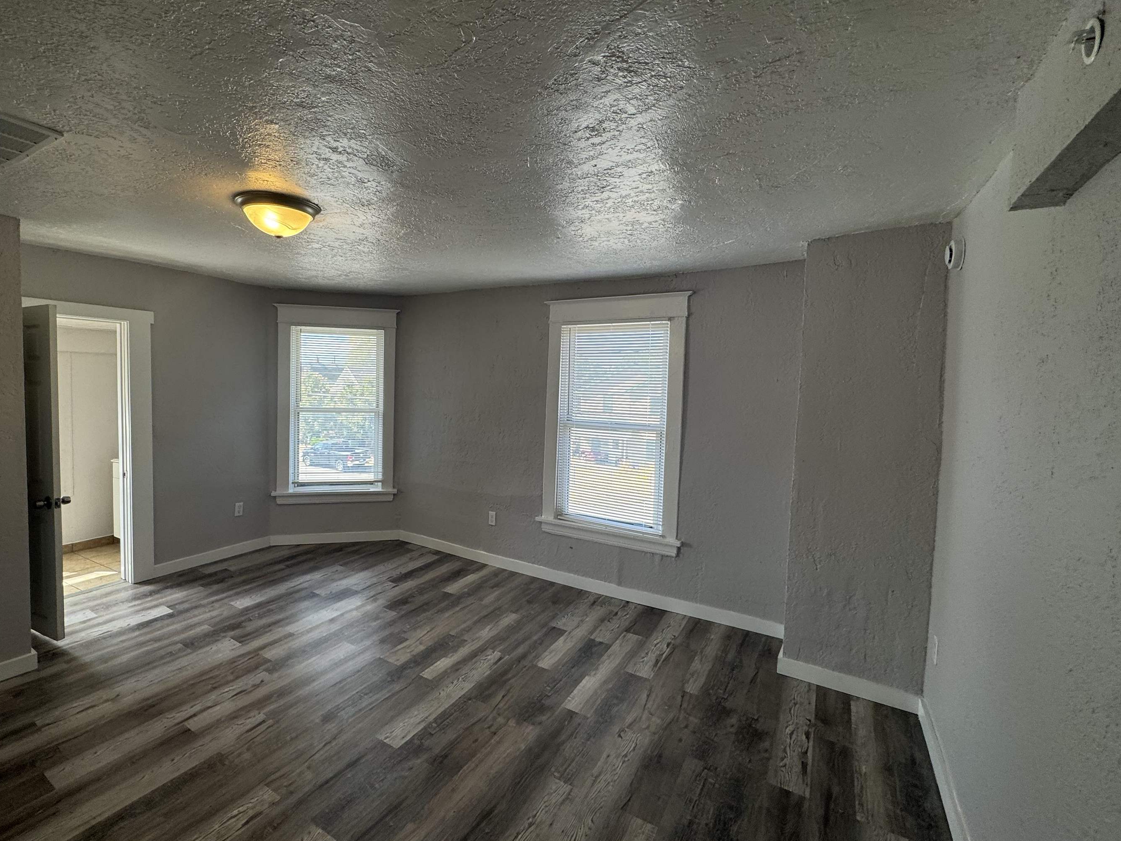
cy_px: 412
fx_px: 518
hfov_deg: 94.2
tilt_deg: -2.7
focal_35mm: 16
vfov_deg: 78.1
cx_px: 502
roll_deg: -0.8
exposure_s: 1/120
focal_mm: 2.22
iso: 50
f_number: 2.2
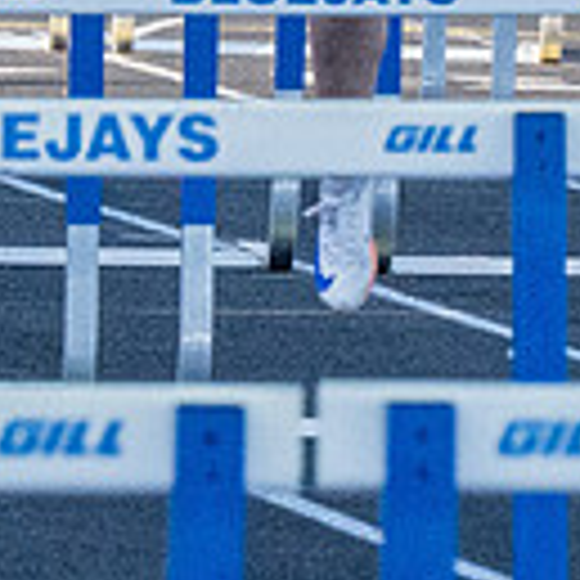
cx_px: 506
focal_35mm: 1816
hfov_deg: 1.0
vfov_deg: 1.0
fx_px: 34425
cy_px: -419
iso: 1000
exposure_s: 1/1000
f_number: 11
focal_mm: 200
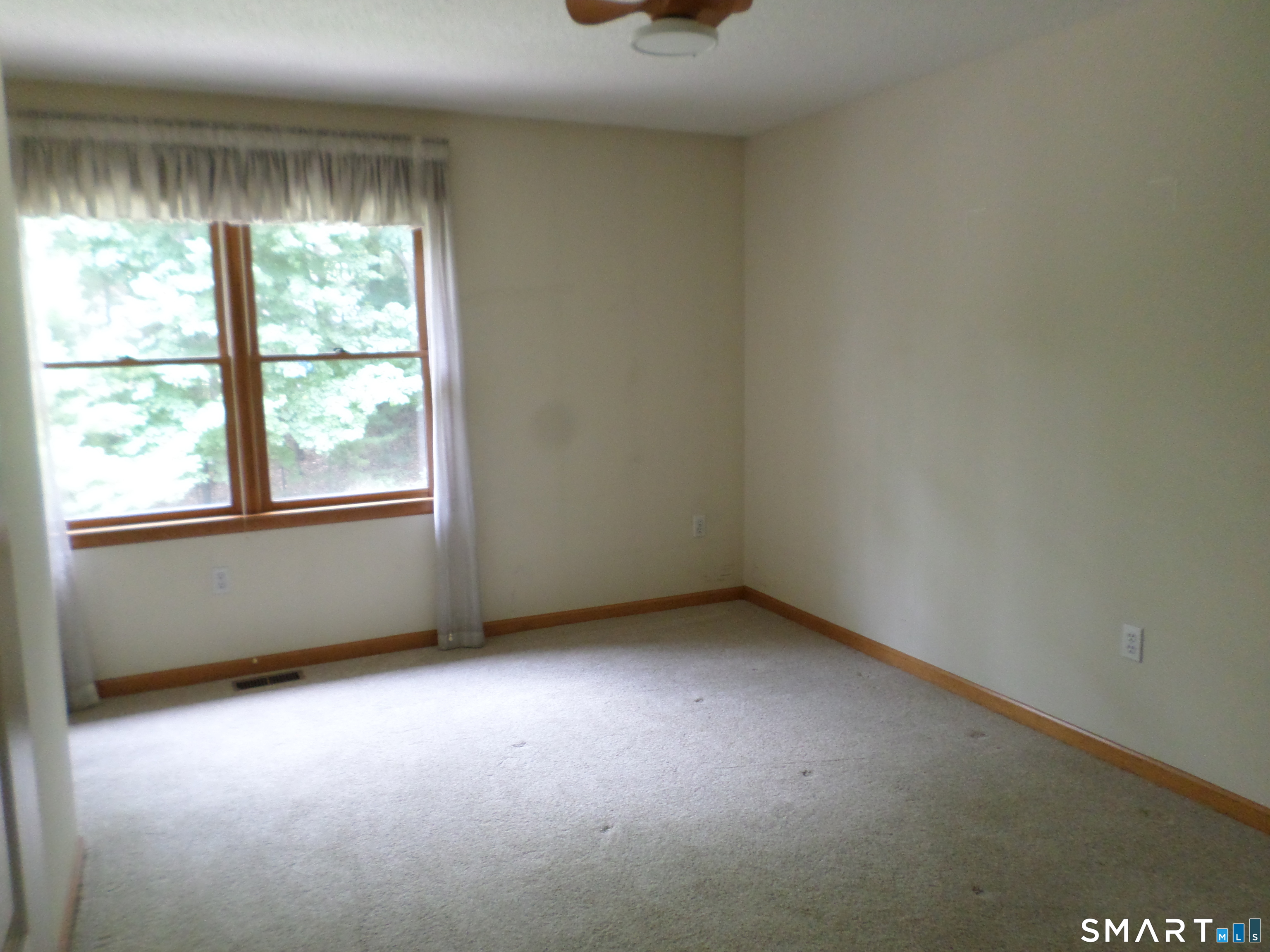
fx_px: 917
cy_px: 476
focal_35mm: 25
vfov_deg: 54.9
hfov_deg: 69.4
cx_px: 635
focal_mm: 4.5
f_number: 2.5
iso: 240
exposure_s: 1/30
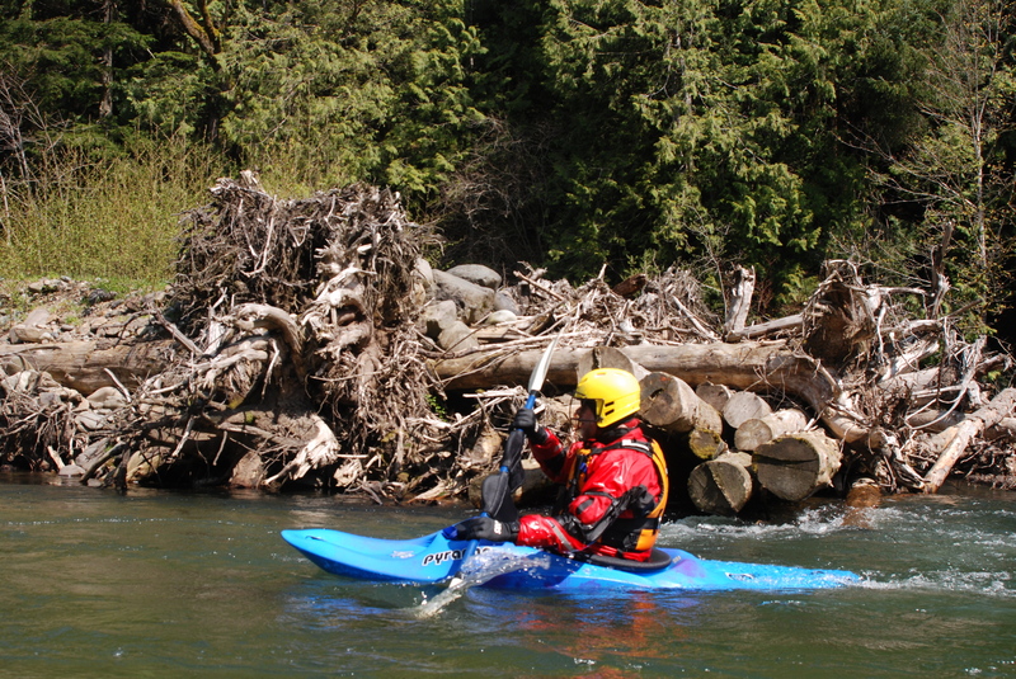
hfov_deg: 46.4
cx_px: 508
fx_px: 1186
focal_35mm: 42
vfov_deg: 32.0
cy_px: 340
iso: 200
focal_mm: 28
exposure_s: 1/200
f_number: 7.1
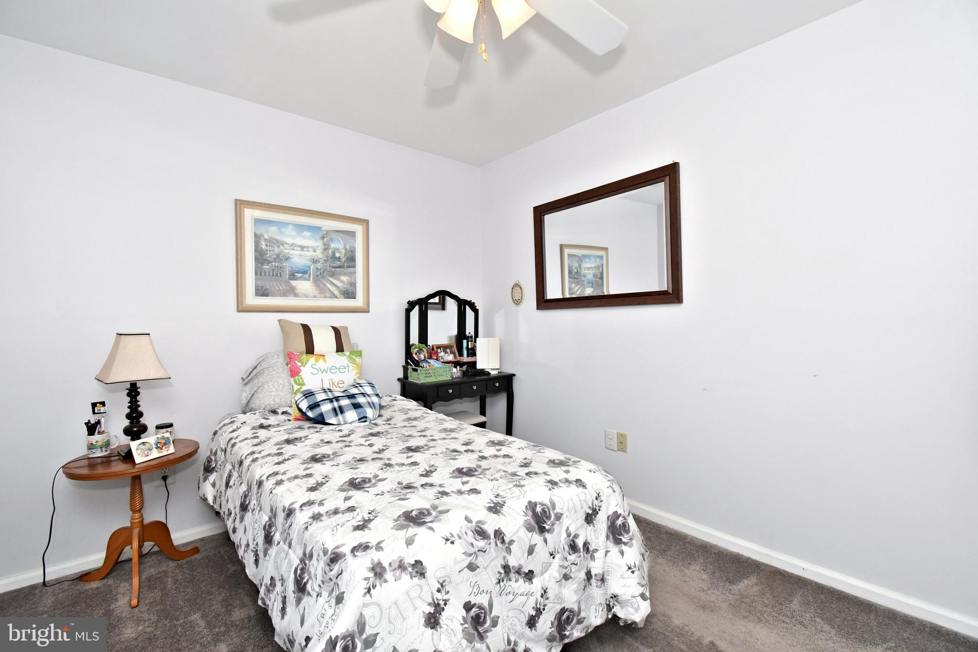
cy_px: 326
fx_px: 407
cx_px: 489
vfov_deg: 77.3
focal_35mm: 15
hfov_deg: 100.4
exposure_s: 1/250
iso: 2000
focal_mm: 10
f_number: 7.1
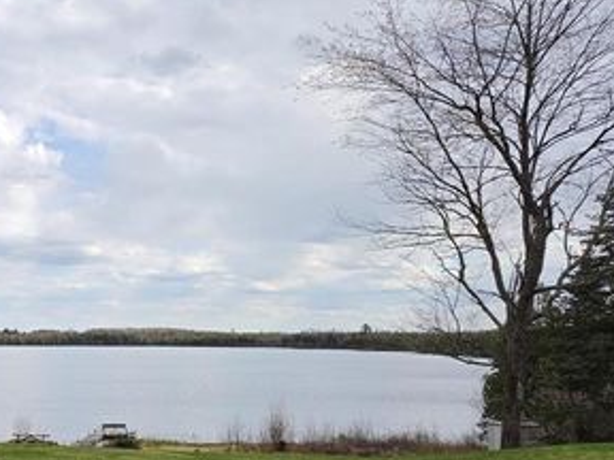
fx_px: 709
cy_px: 382
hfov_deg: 43.8
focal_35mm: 40
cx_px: 96
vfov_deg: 34.6
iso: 80
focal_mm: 5.4
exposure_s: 1/3075
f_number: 1.8
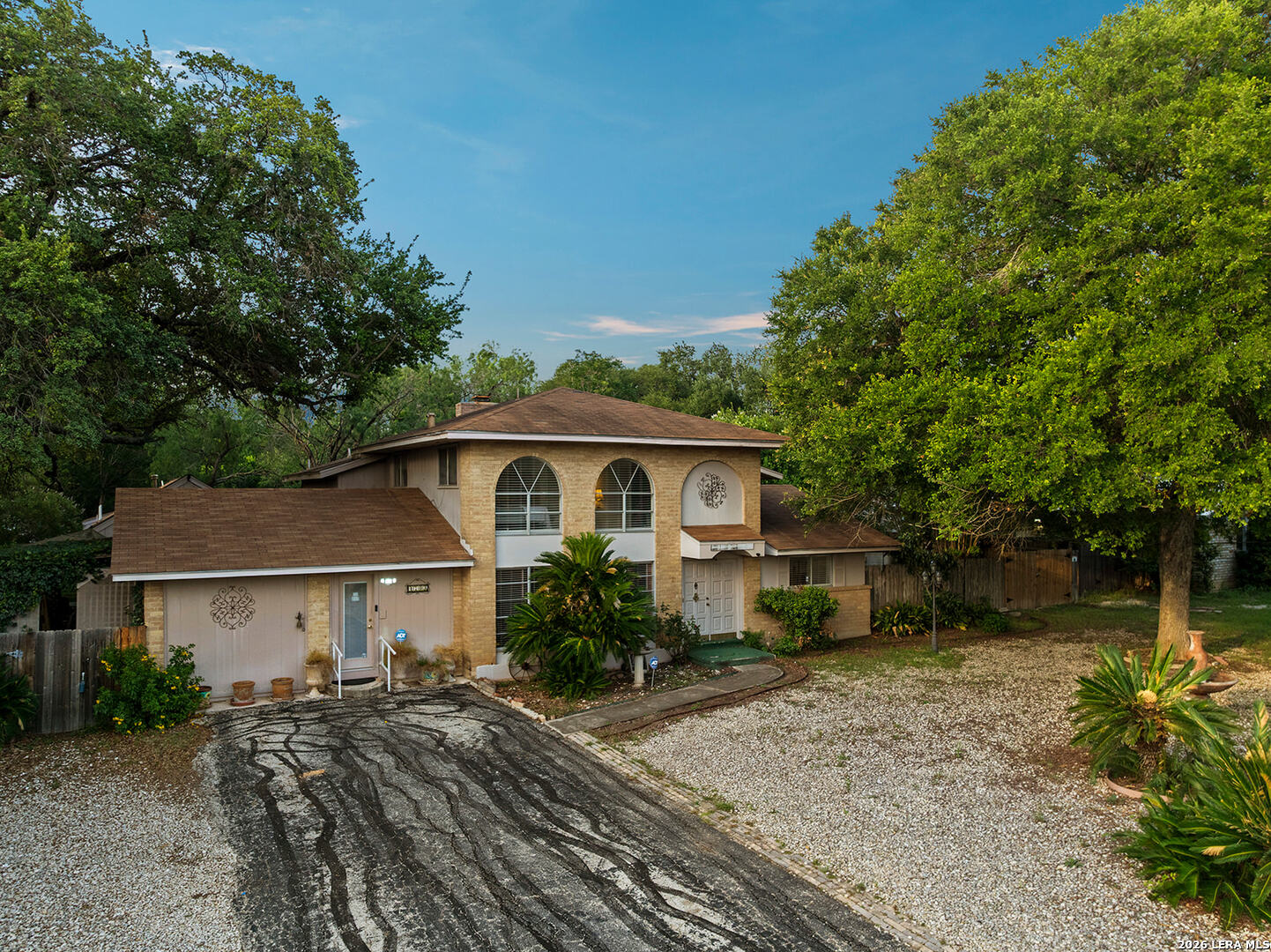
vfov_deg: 56.8
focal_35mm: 24
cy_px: 476
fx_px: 881
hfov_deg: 71.6
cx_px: 636
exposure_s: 1/400
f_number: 2.8
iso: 300
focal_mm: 12.29
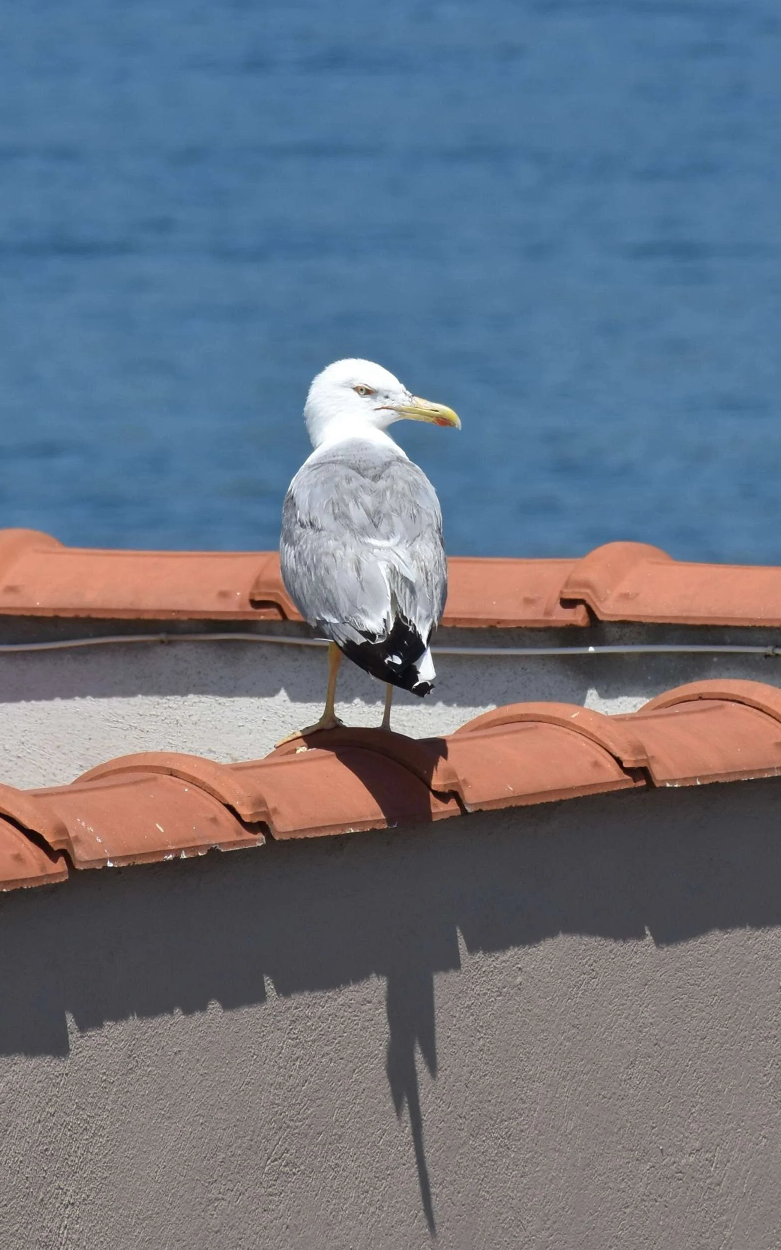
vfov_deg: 4.6
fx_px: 15669
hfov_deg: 2.9
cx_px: 369
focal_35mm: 460
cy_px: 624
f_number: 13
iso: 200
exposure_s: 1/320
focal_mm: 300
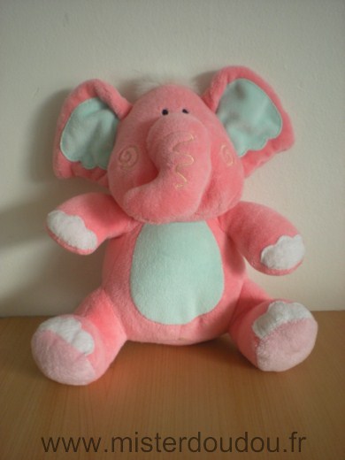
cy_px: 230
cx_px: 172
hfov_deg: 37.7
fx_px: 505
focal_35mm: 38
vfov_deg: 49.0
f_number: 3.1
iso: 200
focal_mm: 6.3
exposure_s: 1/33.1
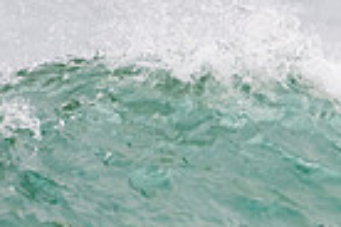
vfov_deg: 0.5
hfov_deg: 0.8
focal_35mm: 2582
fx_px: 24455
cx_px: 624
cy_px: 212
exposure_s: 1/800
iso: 450
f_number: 5.6
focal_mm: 500
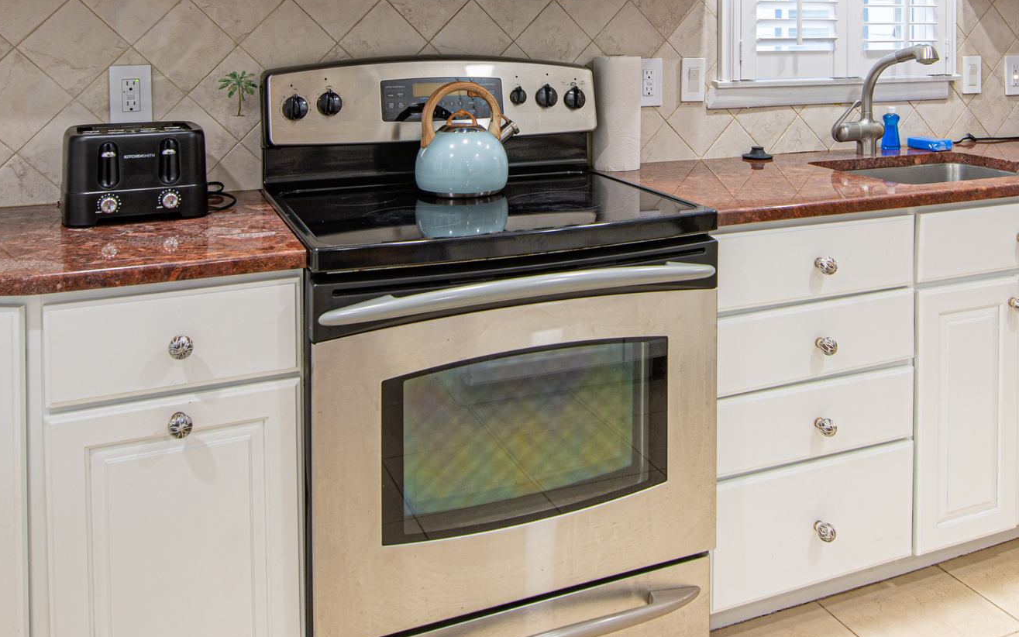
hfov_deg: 55.1
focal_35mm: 35
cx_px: 592
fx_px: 972
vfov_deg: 33.9
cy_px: 41
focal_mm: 14
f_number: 9
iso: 64
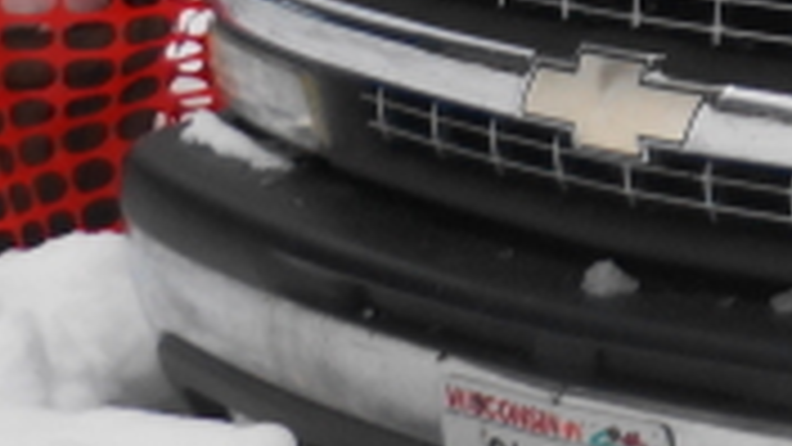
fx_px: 4494
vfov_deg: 5.6
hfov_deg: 9.2
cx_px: 1814
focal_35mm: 214
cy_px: -171
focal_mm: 24
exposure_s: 1/60
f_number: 4
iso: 250
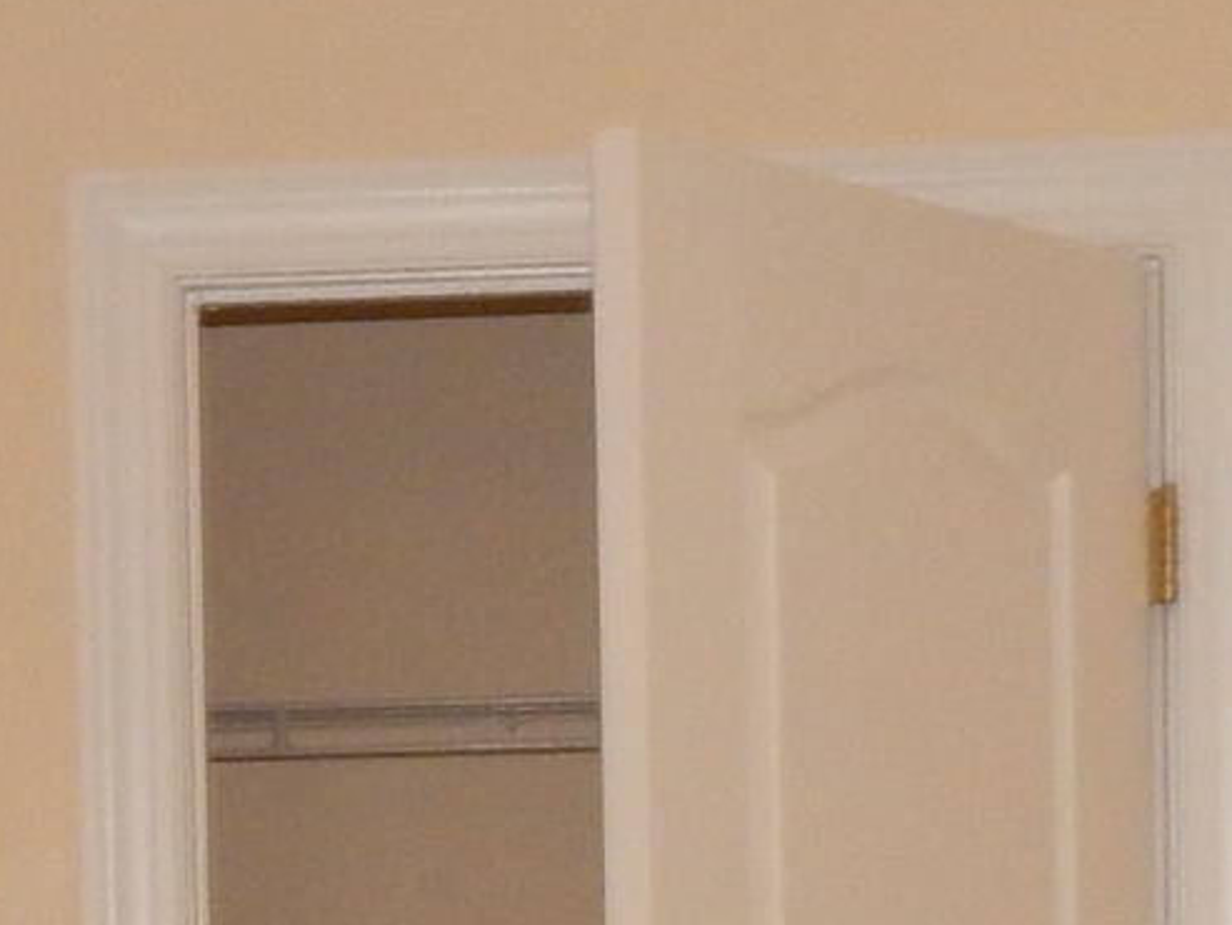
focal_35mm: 140
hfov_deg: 14.0
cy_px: 1400
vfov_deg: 10.2
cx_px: 255
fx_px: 4984
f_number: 3
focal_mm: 4
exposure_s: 1/30
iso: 200
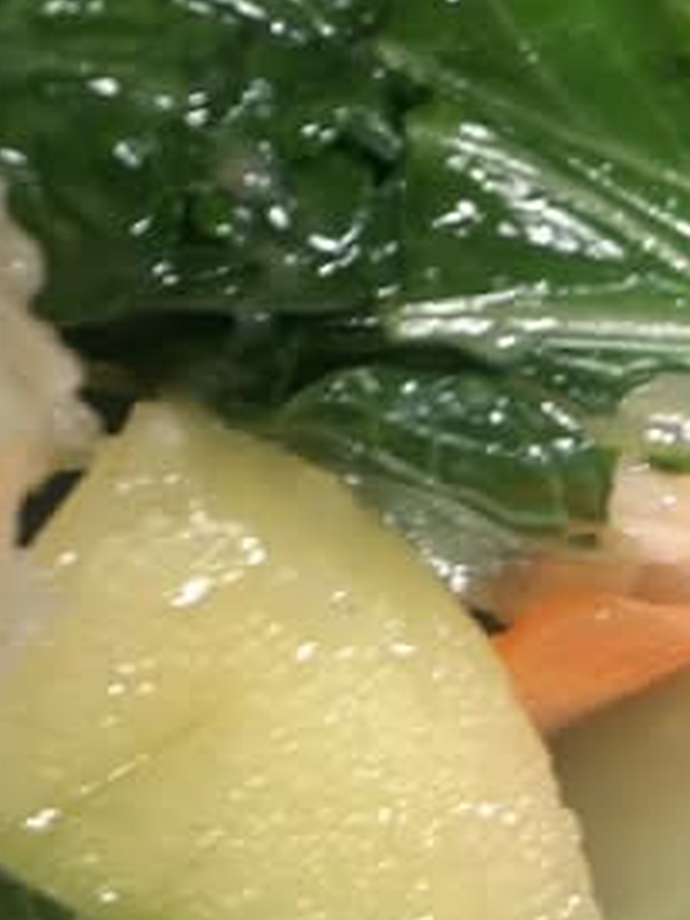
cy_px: -144
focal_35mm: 70
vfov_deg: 25.3
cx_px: -71
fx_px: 1860
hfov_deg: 20.1
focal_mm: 5.7
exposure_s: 1/43
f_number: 1.5
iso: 125
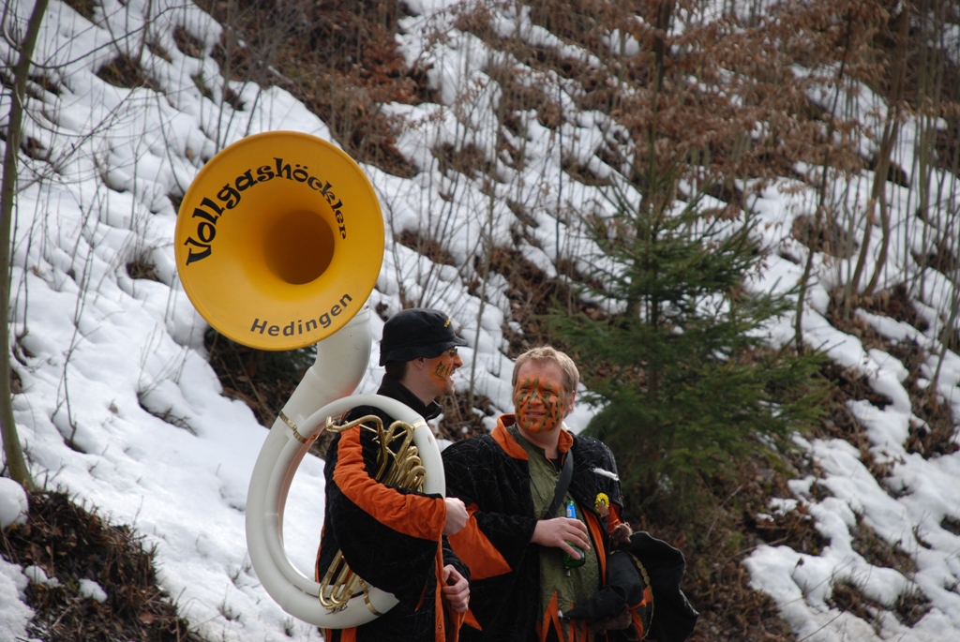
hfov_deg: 10.1
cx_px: 480
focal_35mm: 202
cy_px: 321
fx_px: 5405
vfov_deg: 6.8
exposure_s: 1/400
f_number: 5.6
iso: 200
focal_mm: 135
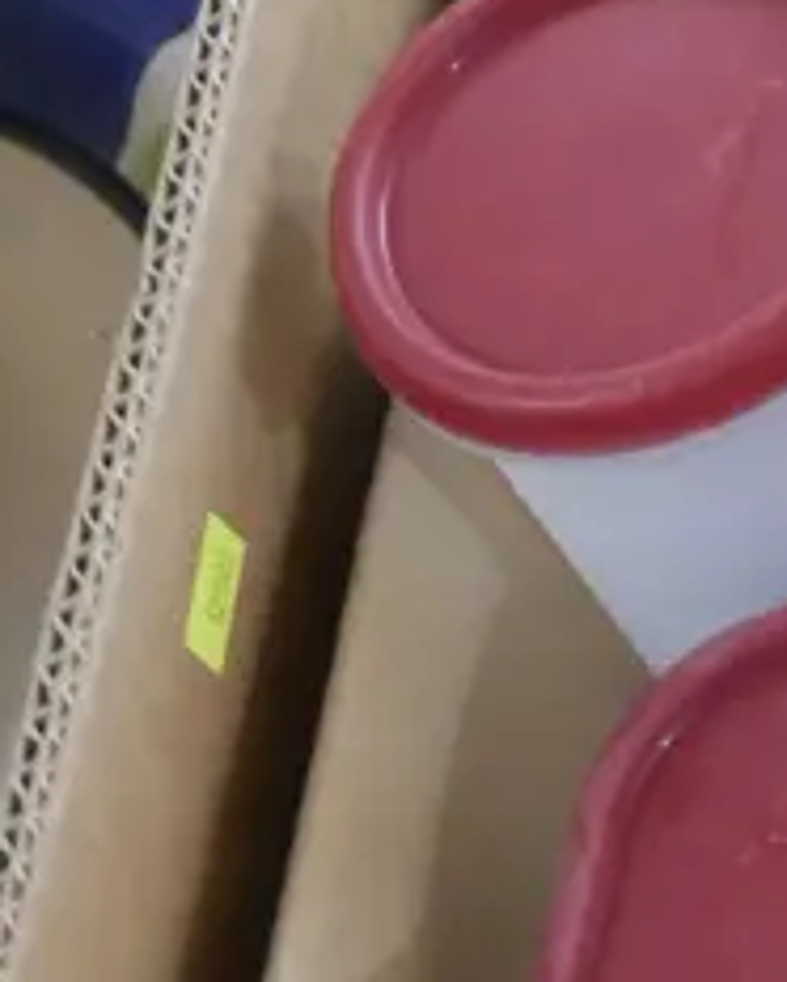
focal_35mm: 129
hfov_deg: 11.1
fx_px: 3751
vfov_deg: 14.9
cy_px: 715
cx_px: 1443
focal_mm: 15
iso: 3200
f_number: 3.6
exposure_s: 1/20
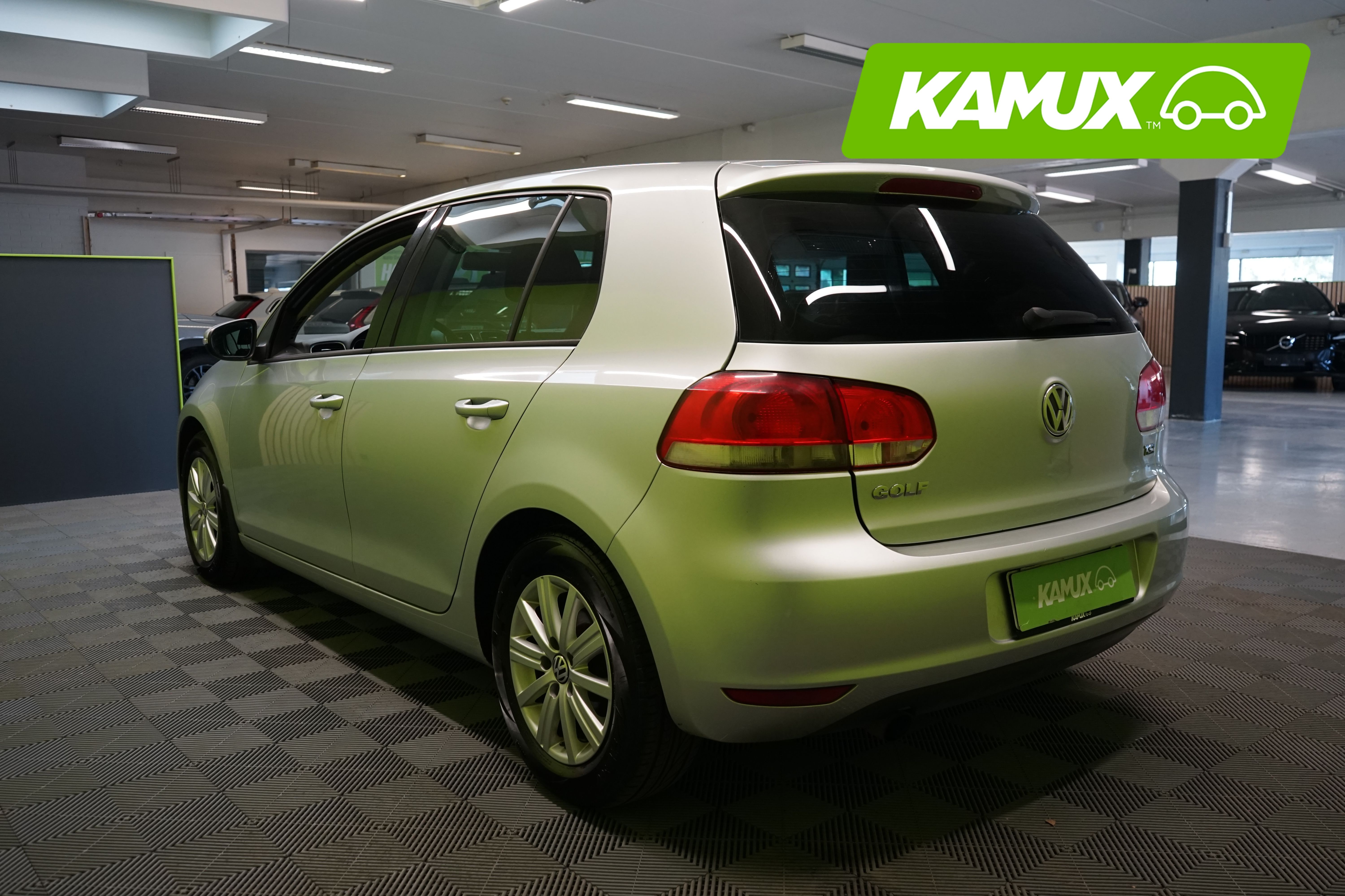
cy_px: 448
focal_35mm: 29
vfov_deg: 45.0
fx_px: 1083
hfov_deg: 63.7
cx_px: 672
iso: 1250
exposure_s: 1/40
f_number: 5.6
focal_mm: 29
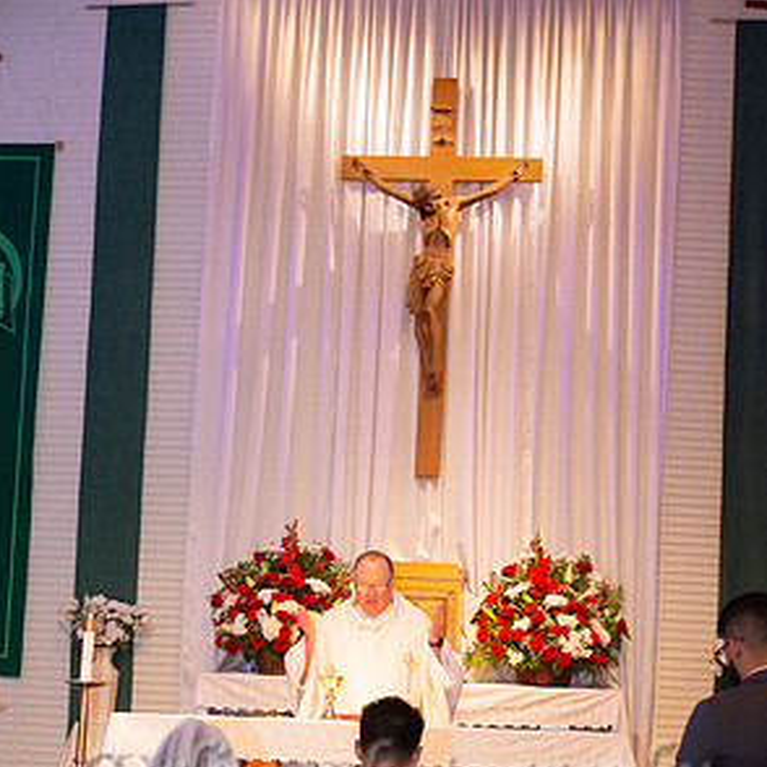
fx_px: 2281
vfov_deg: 18.9
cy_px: 582
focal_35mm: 91
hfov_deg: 19.1
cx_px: 382
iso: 1250
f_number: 6.3
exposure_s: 1/60
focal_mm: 70
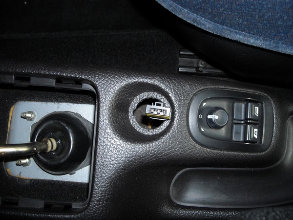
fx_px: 296
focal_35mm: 35
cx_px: 146
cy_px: 110
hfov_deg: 52.6
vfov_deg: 40.7
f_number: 2.8
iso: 200
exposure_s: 1/60
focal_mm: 5.7
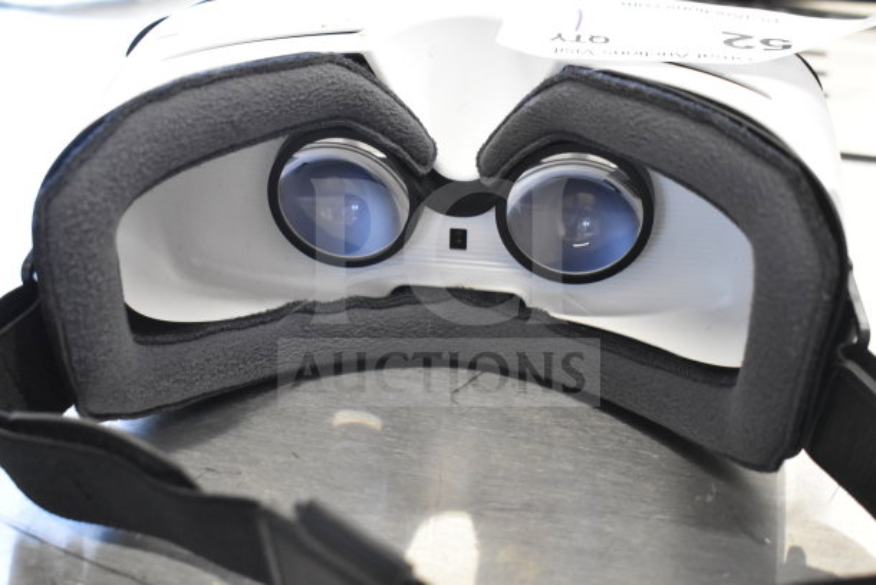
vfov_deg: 25.8
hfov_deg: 37.8
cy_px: 292
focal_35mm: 52
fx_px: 1278
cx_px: 438
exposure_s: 1/60
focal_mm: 35
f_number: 4.5
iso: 3200
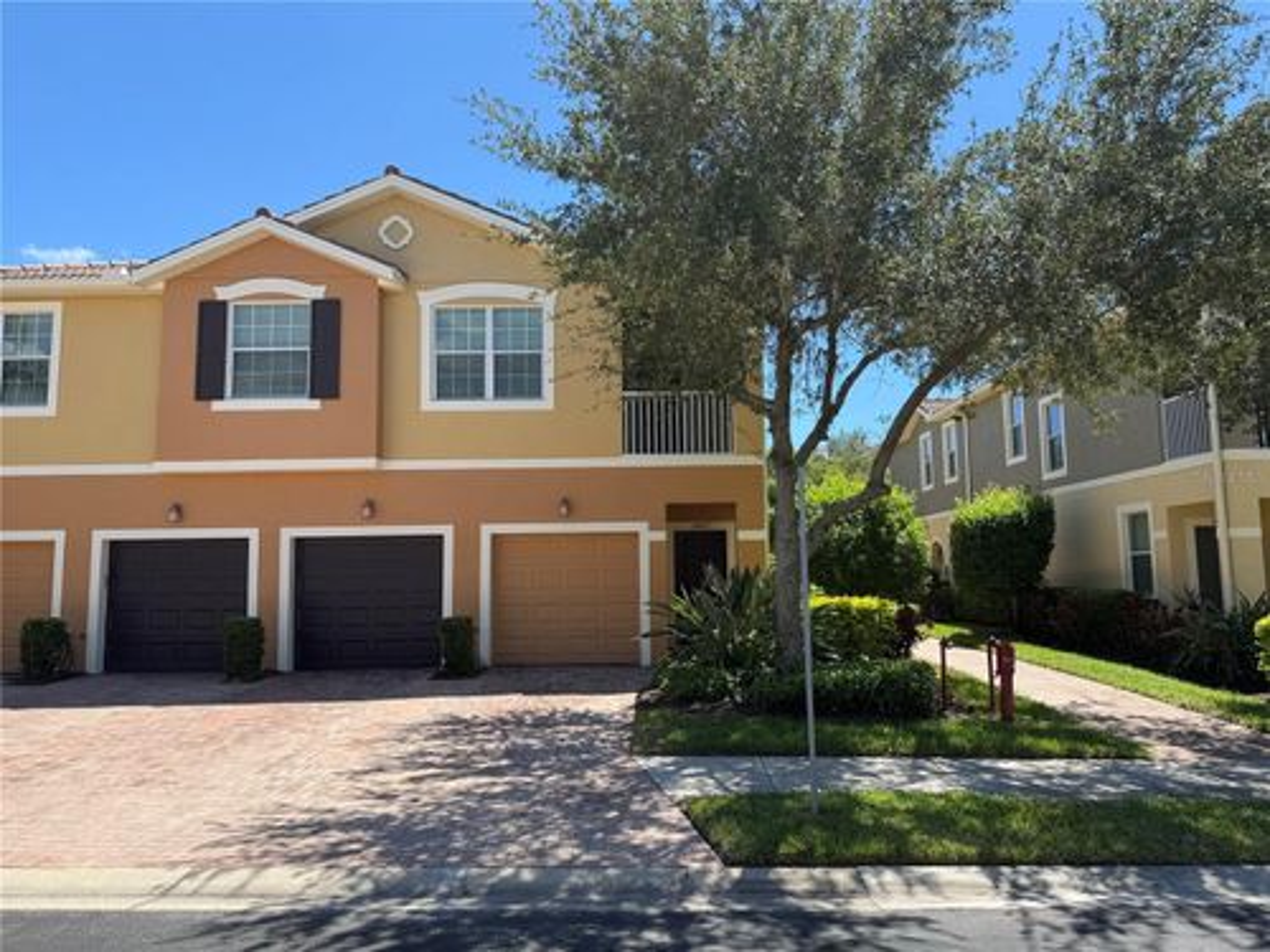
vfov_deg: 56.8
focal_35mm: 24
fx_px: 881
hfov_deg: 71.6
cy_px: 476
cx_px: 635
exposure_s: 1/1818
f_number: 1.78
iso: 80
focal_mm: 6.76
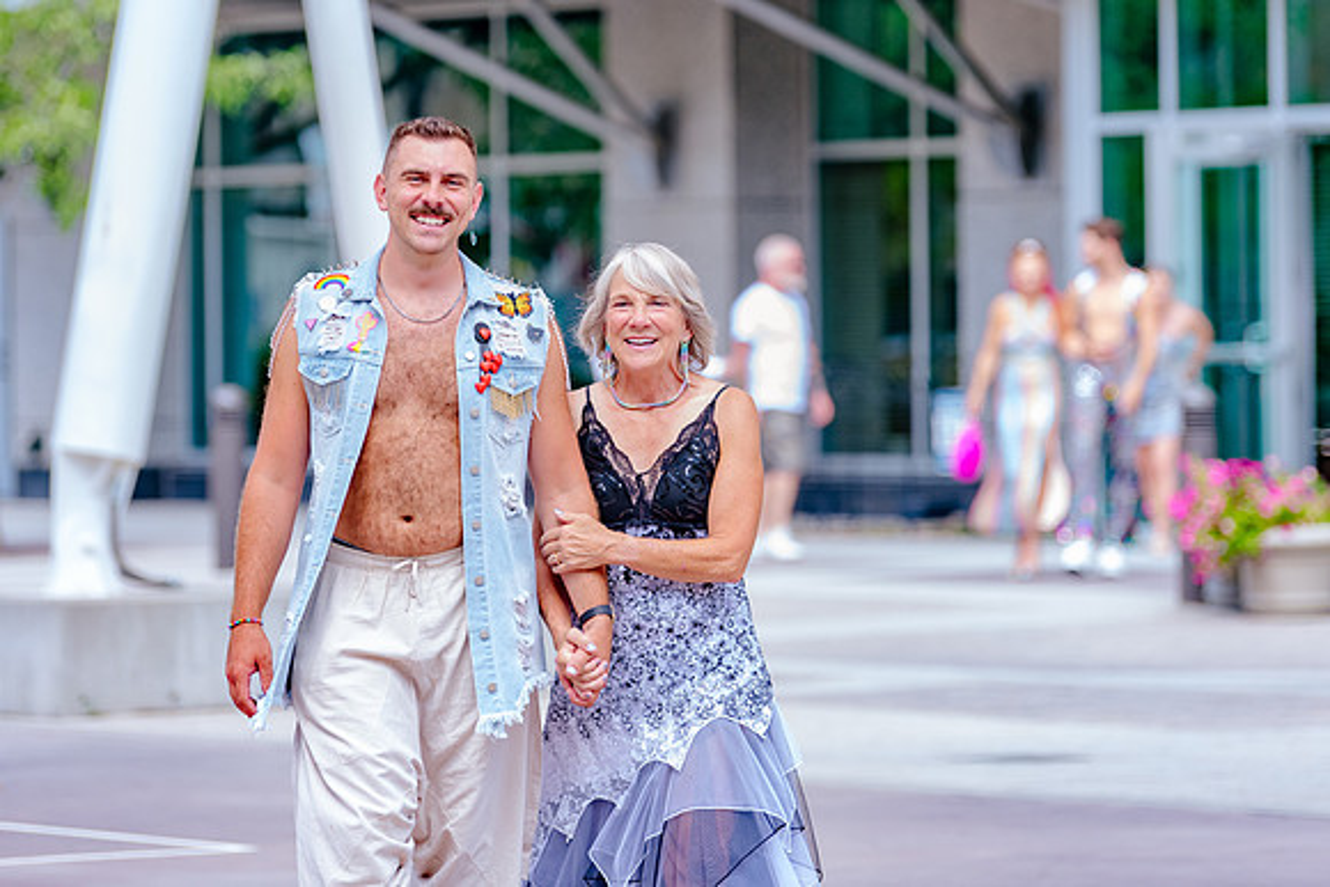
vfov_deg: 6.3
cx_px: 708
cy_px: 277
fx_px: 8005
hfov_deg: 9.5
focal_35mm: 217
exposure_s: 1/400
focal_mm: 150
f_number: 2.8
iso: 320
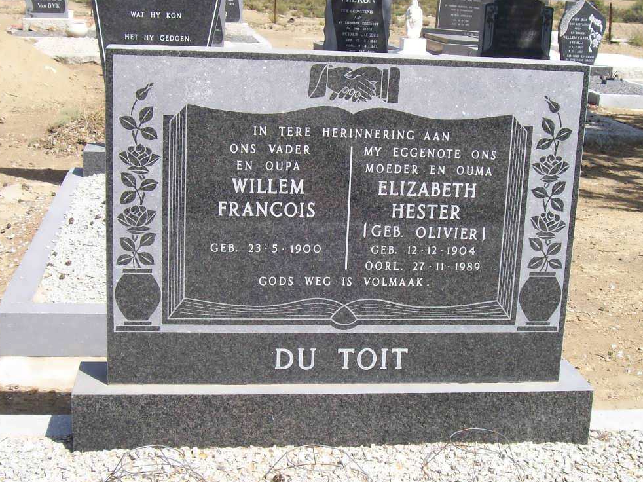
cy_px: 240
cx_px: 341
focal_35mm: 55
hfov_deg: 34.9
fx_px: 1021
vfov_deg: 26.5
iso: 80
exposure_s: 1/342
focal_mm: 7.6
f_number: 5.4
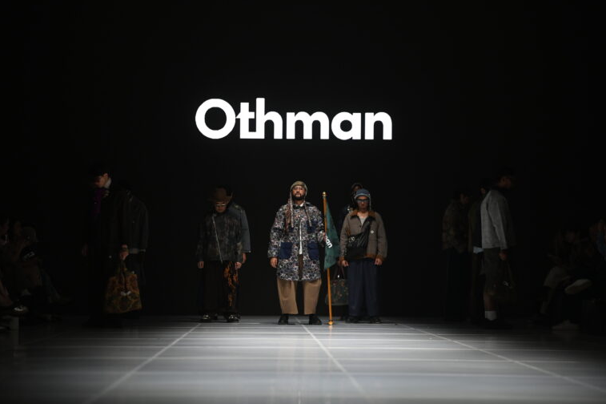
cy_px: 203
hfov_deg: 15.0
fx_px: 2305
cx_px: 306
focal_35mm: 137
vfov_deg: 10.0
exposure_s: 1/500
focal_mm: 135
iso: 1250
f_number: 2.8
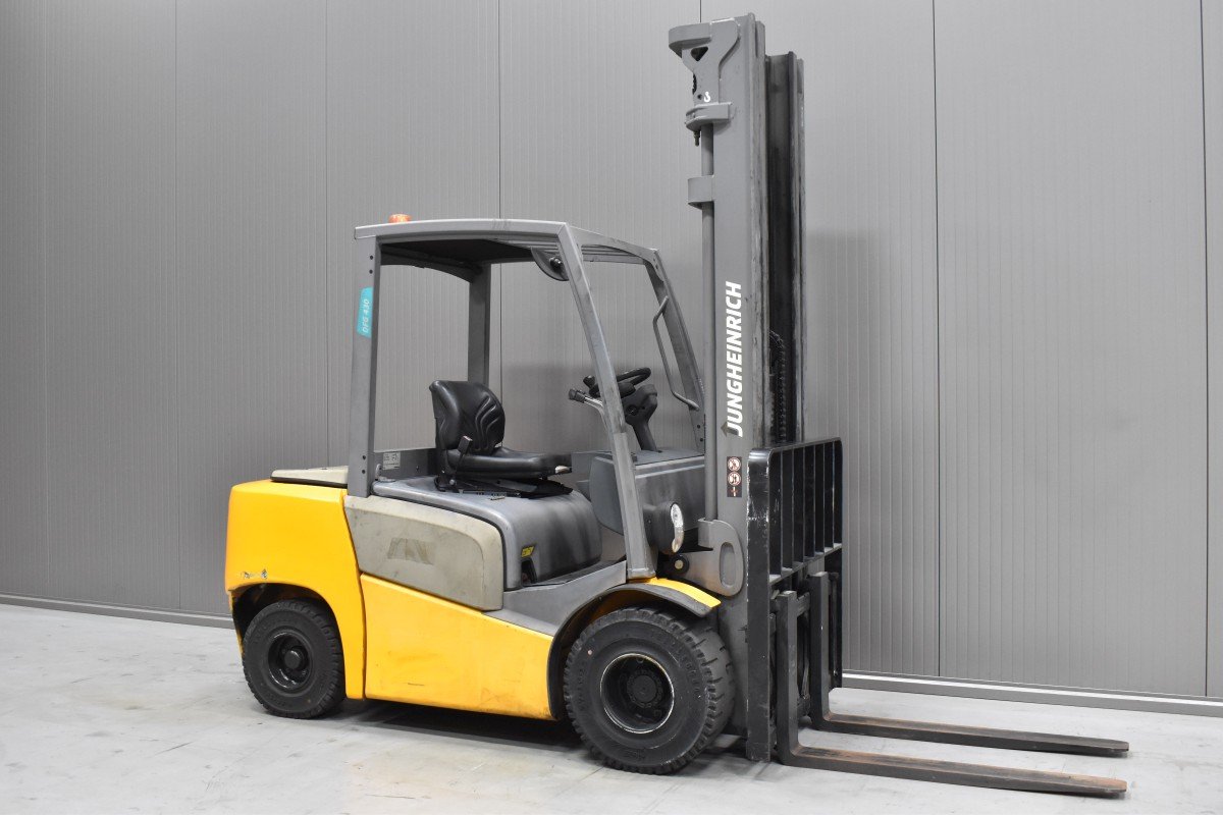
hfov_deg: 55.1
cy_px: 408
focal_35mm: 34
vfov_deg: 38.4
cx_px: 612
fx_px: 1172
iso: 1600
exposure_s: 1/30
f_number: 5.6
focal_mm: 23
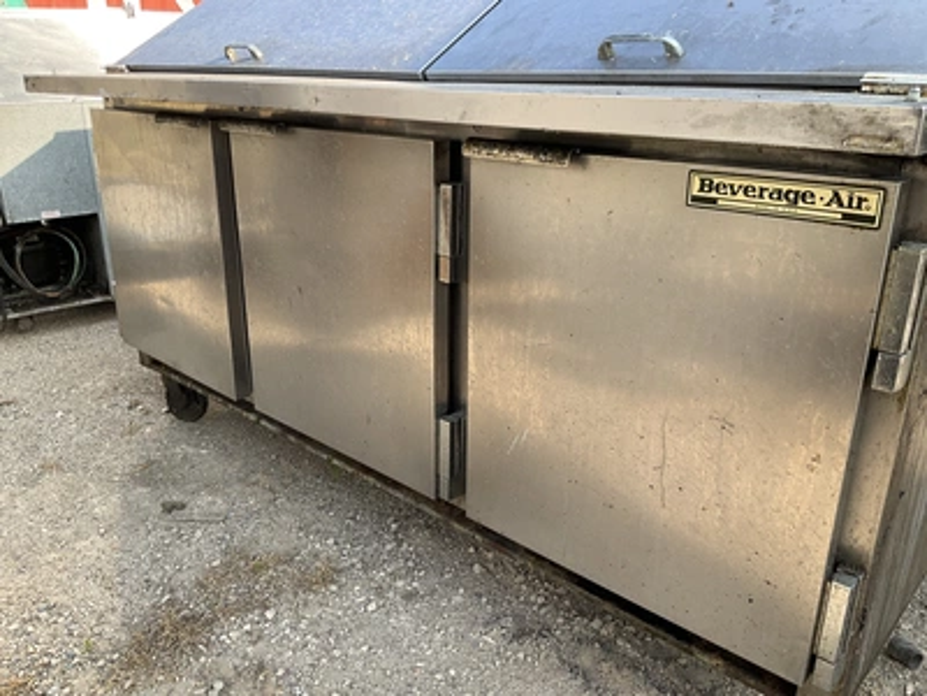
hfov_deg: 61.7
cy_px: 348
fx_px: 777
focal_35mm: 29
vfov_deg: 48.2
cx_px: 464
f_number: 1.8
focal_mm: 3
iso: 25
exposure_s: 1/353
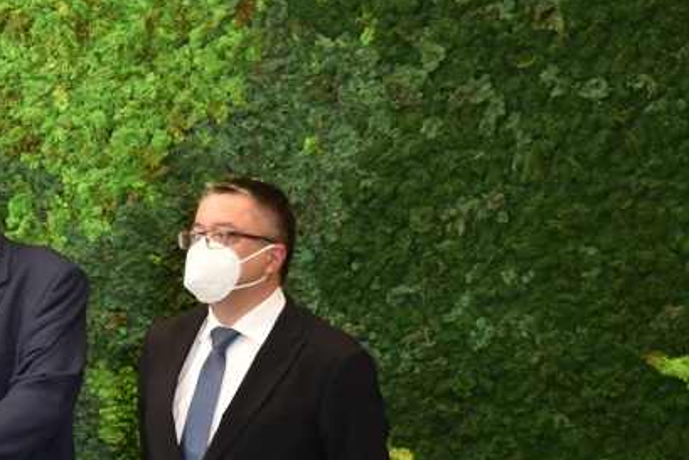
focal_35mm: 176
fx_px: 3369
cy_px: 398
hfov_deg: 11.3
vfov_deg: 7.8
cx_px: -291
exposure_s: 1/200
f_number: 2.8
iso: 1600
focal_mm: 60
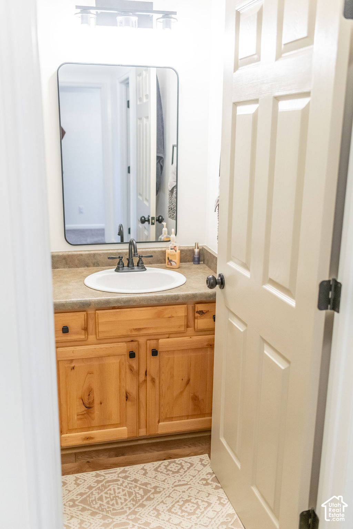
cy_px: 264
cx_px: 176
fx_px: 515
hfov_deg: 37.9
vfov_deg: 54.4
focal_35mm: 35
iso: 1000
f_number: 2.8
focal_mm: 35
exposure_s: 1/250
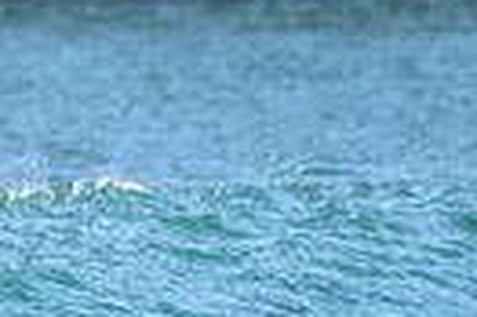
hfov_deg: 0.8
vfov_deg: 0.5
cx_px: -763
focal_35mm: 2712
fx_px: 35889
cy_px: 305
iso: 560
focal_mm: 500
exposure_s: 1/2000
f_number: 5.6
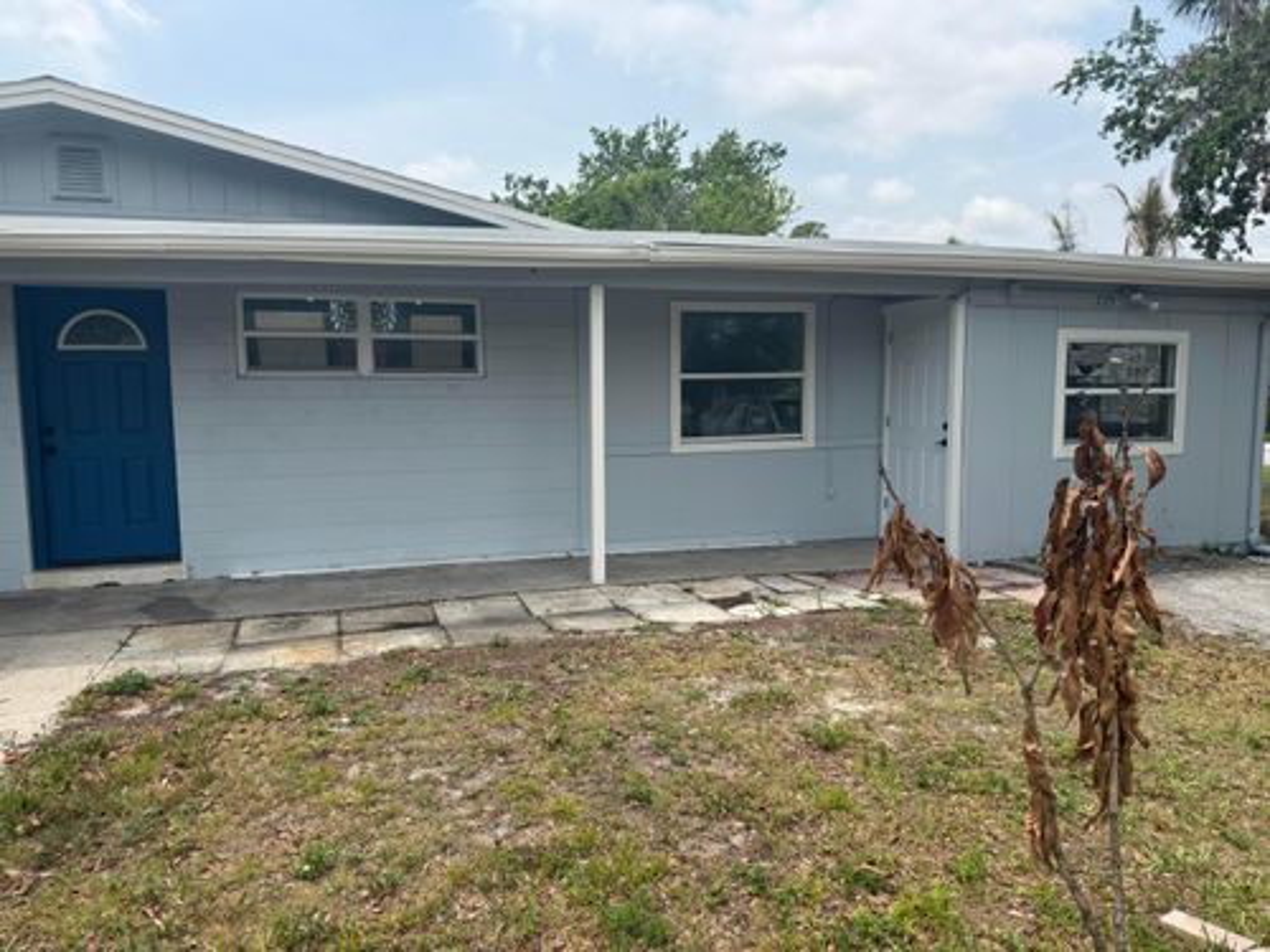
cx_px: 635
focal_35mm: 24
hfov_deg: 71.6
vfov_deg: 56.8
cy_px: 476
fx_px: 881
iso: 80
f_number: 1.78
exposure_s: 1/3425
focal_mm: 6.76
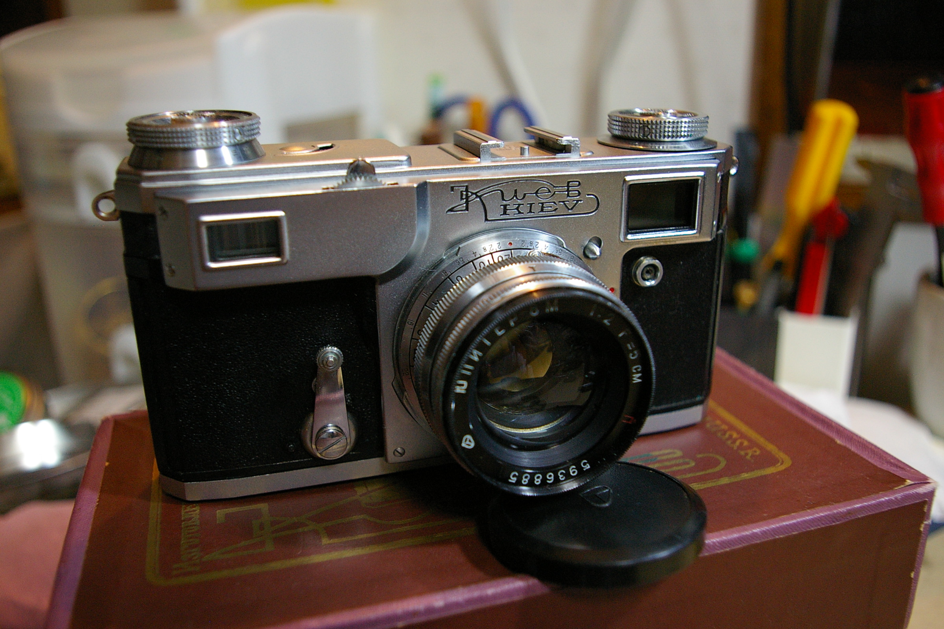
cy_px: 314
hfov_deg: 59.5
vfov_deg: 41.7
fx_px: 826
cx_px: 472
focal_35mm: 32
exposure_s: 1/45
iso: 800
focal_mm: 21
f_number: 4
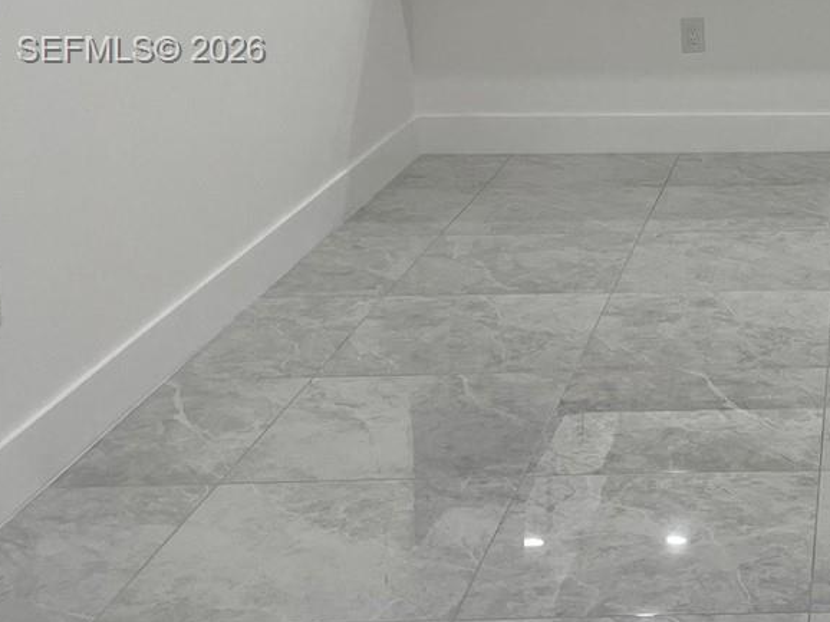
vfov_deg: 20.0
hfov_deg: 24.7
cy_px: 52
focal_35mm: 72
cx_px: 966
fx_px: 1726
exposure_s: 1/120
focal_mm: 4.2
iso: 64
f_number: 1.6
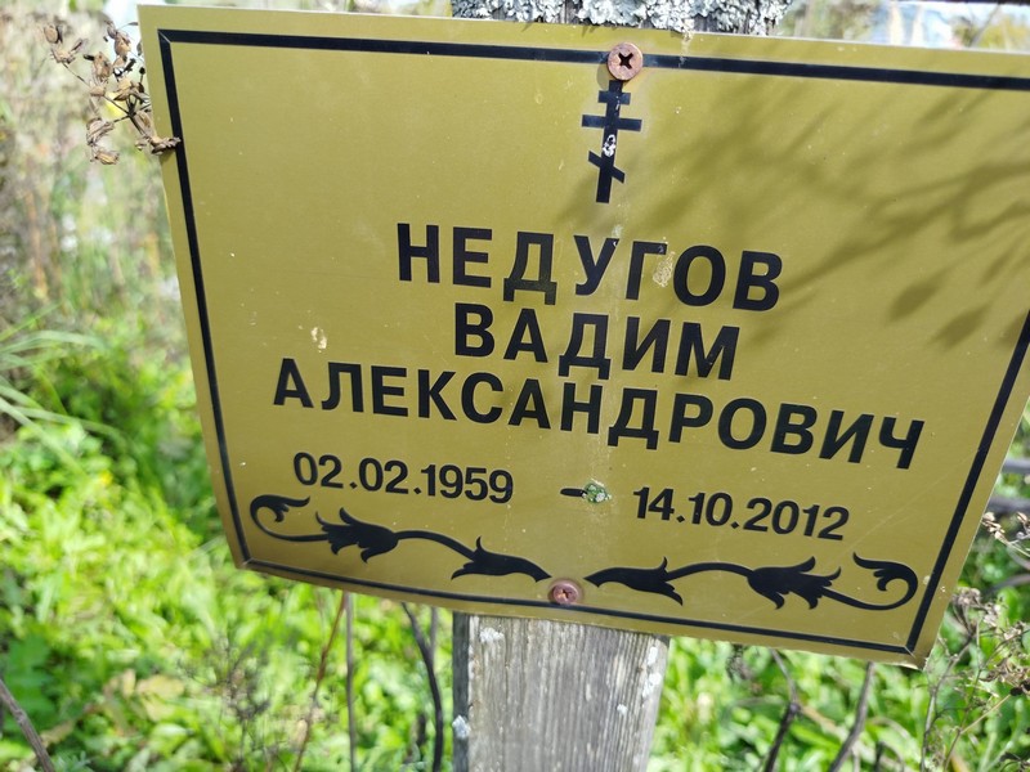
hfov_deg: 71.6
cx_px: 515
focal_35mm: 24
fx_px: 714
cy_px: 386
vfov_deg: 56.8
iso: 50
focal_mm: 5.31
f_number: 1.7
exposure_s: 1/246
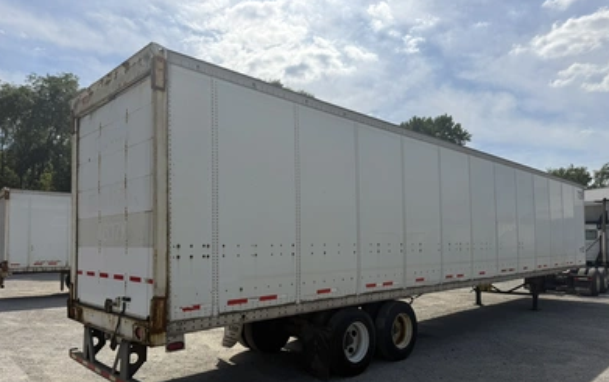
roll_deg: +1.6
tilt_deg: +5.7
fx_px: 432
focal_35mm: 26
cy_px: 228
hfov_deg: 70.4
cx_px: 307
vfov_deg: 47.4
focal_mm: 6.76
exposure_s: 1/11905
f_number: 1.78
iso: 100
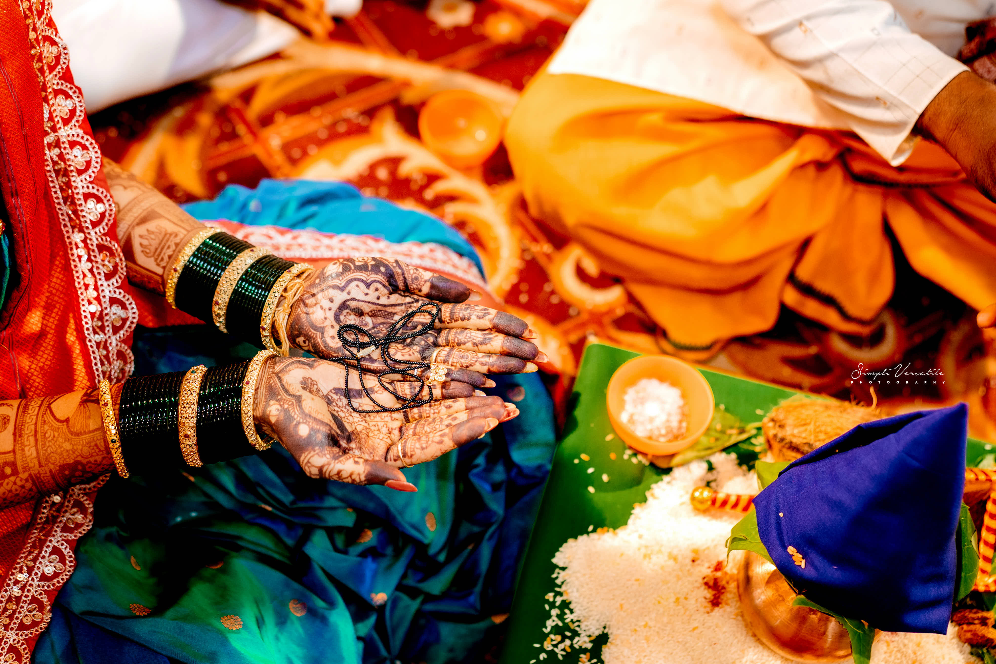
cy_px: 332
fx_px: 1439
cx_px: 498
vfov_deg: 26.0
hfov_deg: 38.2
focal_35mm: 52
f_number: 1.8
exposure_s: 1/200
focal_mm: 35
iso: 400
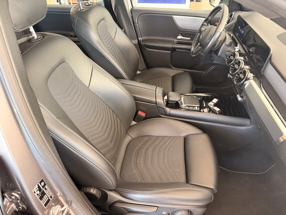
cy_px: 108
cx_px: 143
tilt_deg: -37.7
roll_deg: +2.4
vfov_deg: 56.8
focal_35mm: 24
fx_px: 198
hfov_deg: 71.6
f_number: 1.78
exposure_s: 1/60
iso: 400
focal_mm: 6.76
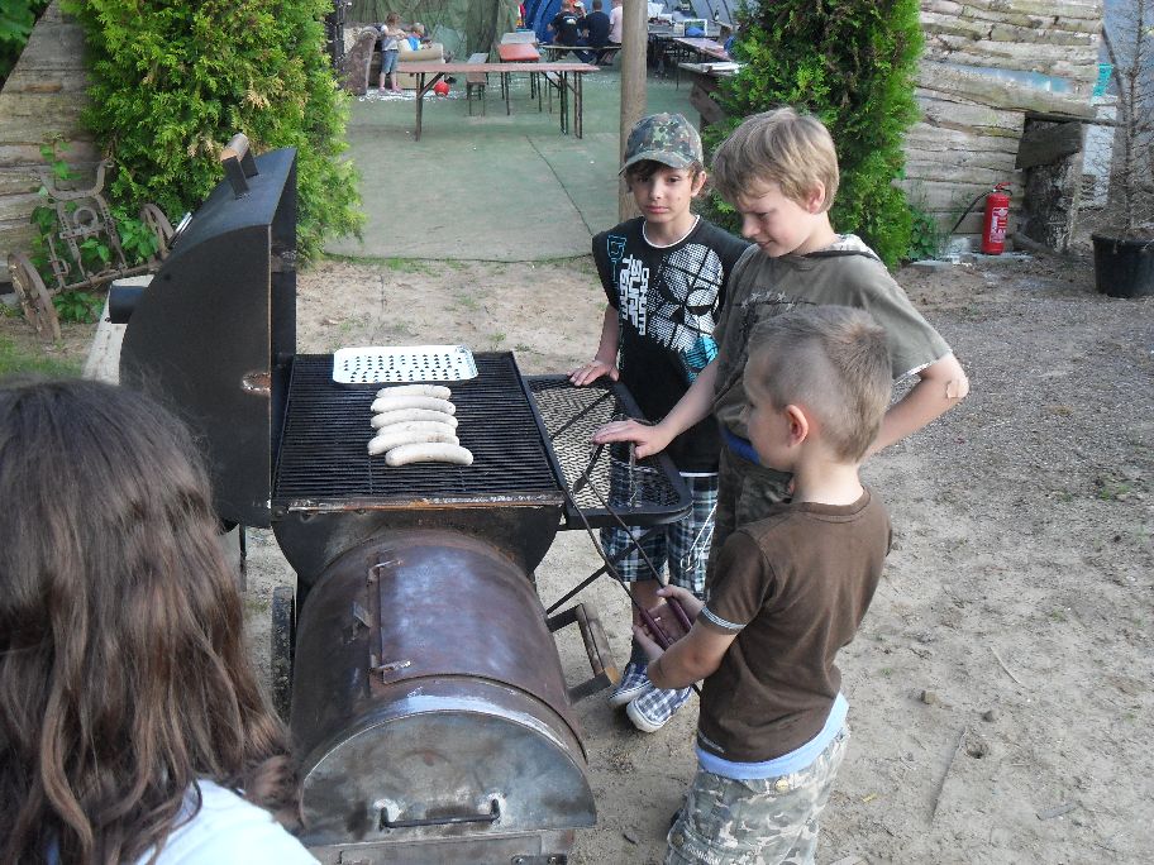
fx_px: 1167
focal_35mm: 35
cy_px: 432
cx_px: 577
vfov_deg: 40.7
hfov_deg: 52.6
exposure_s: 1/90
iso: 100
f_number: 2.8
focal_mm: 6.2
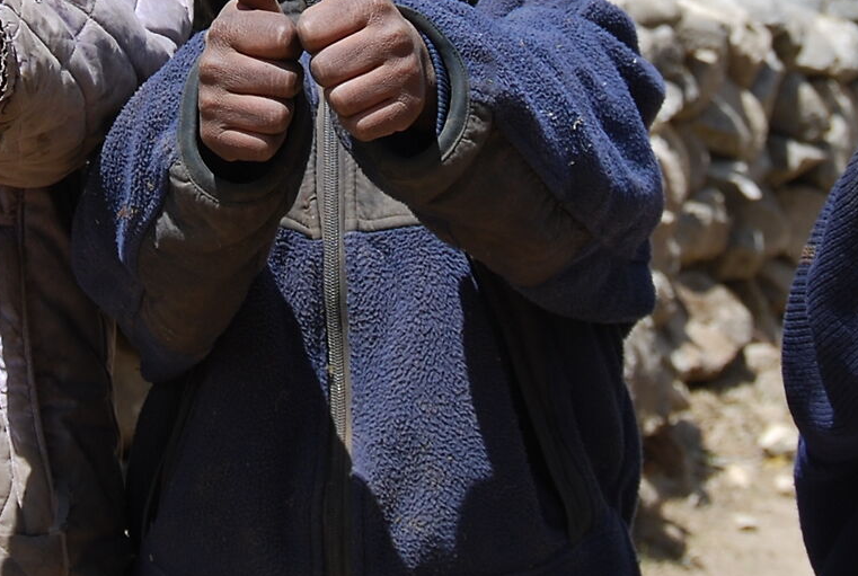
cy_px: -162
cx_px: 185
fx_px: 3955
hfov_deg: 12.3
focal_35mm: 166
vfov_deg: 8.2
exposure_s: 1/200
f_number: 7.1
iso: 100
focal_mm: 35
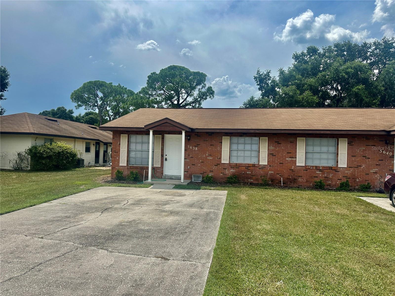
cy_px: 148
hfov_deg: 71.6
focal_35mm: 24
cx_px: 198
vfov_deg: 56.8
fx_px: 274
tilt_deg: +0.5
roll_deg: -1.9
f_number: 1.78
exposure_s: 1/8197
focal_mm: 6.86
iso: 80
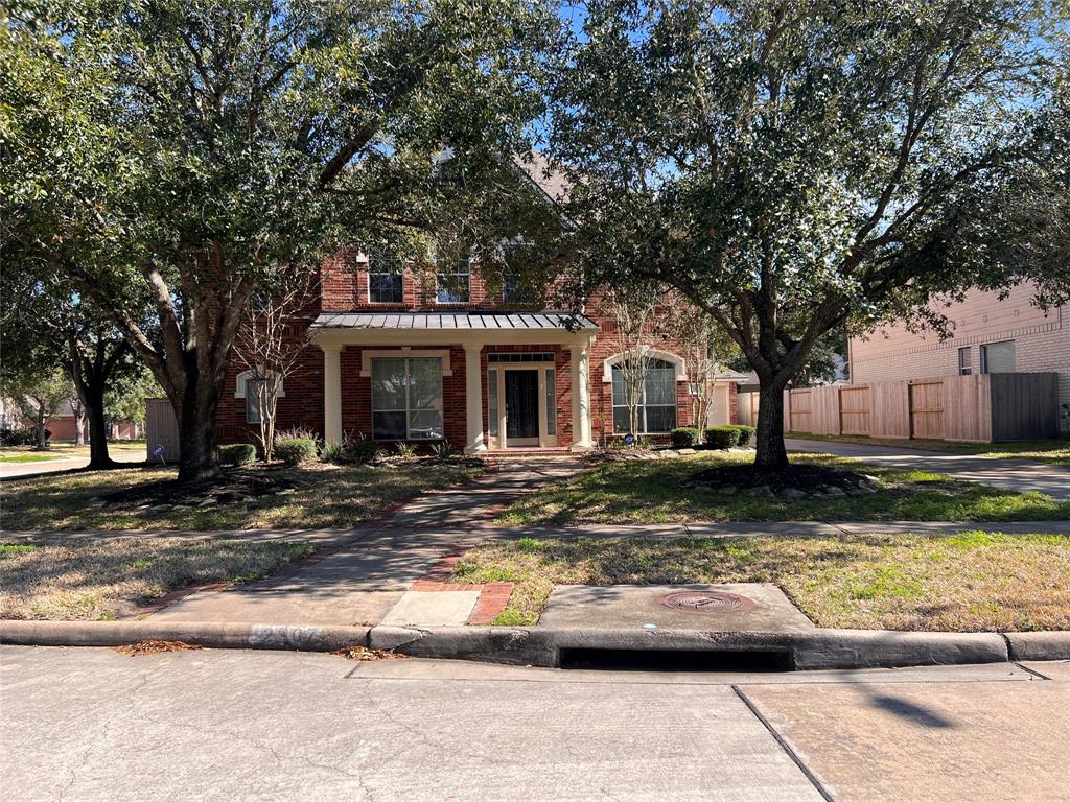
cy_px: 401
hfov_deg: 67.3
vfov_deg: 53.1
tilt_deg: +0.2
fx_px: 804
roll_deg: +1.2
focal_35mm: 26
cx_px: 535
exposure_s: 1/1344
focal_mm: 5.7
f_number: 1.5
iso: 50
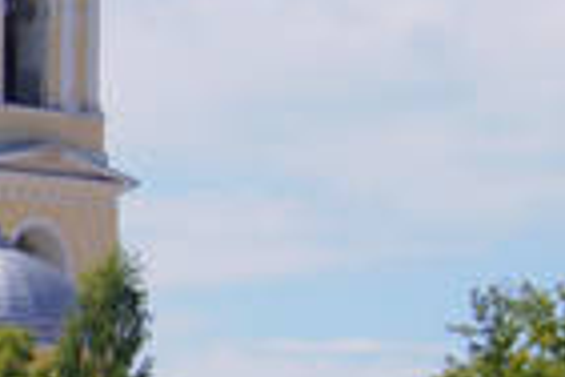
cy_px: 209
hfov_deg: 3.8
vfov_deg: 2.6
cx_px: -557
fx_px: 8380
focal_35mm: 534
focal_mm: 70
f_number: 5.6
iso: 100
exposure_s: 1/1000
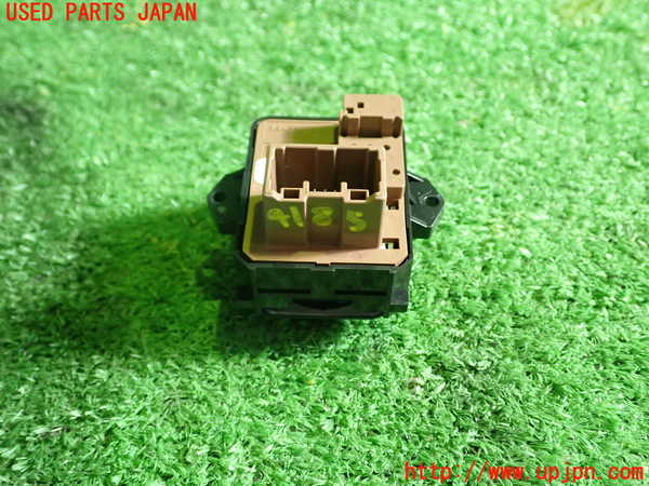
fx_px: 712
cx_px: 324
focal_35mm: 38
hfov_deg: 49.0
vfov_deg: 37.7
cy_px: 243
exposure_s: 1/40
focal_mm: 6.83
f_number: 2.7
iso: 500
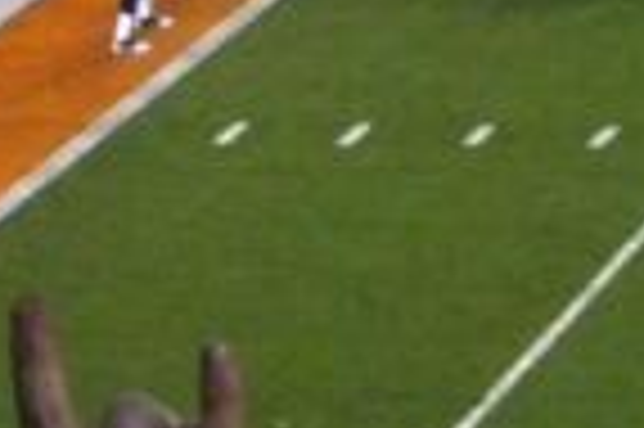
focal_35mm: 488
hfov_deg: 4.2
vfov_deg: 2.8
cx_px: 333
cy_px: 171
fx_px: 8720
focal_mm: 18.9
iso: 717
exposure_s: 1/120
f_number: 5.9
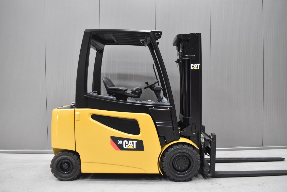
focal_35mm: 30
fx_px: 239
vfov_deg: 43.6
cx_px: 144
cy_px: 96
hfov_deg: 61.9
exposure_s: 1/40
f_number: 4.5
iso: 1600
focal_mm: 20
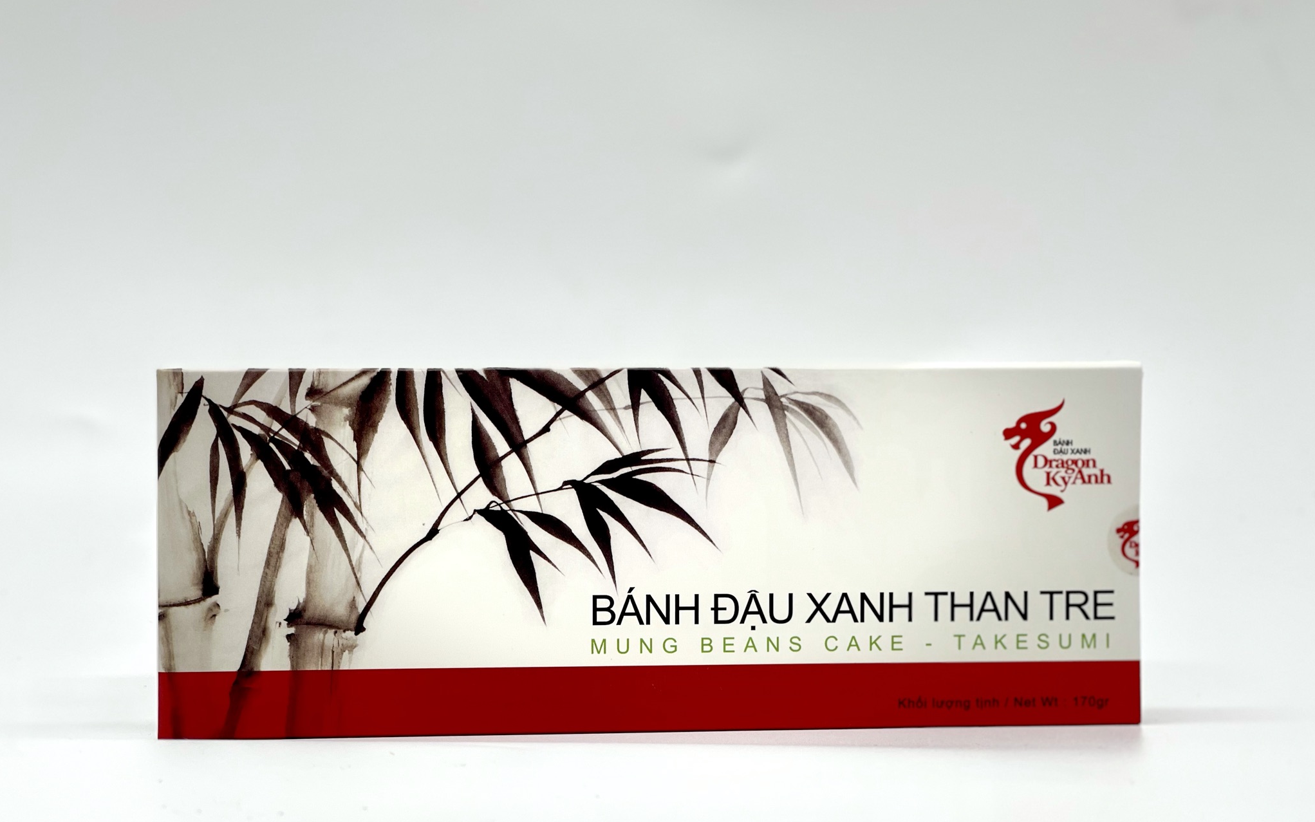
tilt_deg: -0.4
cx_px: 657
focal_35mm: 68
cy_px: 458
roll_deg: -1.3
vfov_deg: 19.1
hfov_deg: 30.2
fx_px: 2437
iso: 20
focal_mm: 7.5
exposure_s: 1/108
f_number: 2.2
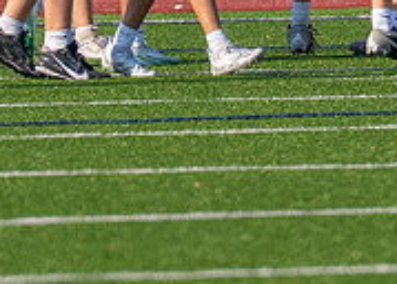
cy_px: -198
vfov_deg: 1.0
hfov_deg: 1.4
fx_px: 16434
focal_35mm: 1457
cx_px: 281
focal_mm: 200
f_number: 2.8
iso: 125
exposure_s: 1/2500
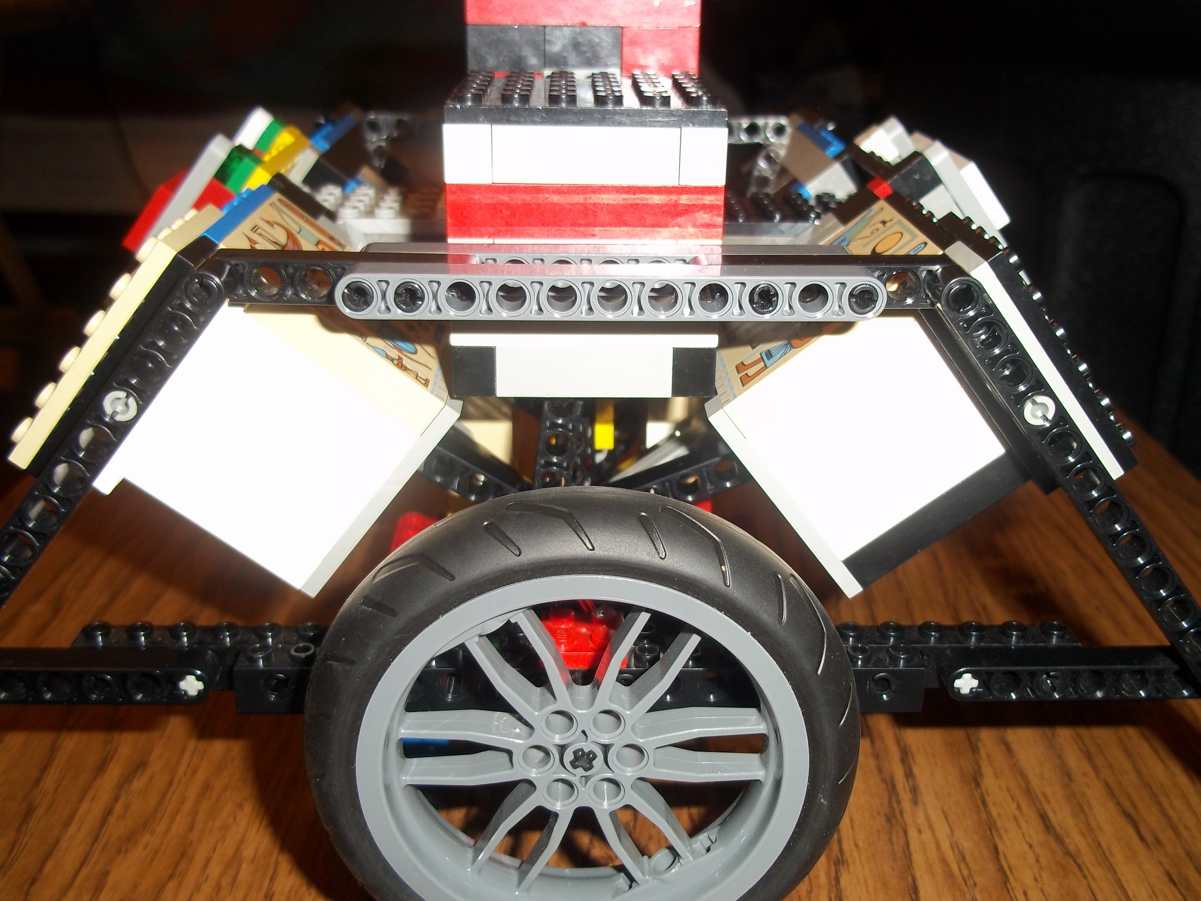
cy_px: 450
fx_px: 1249
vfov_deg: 39.7
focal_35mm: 36
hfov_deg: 51.4
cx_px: 600
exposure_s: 1/30
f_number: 3.1
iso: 80
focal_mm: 6.5
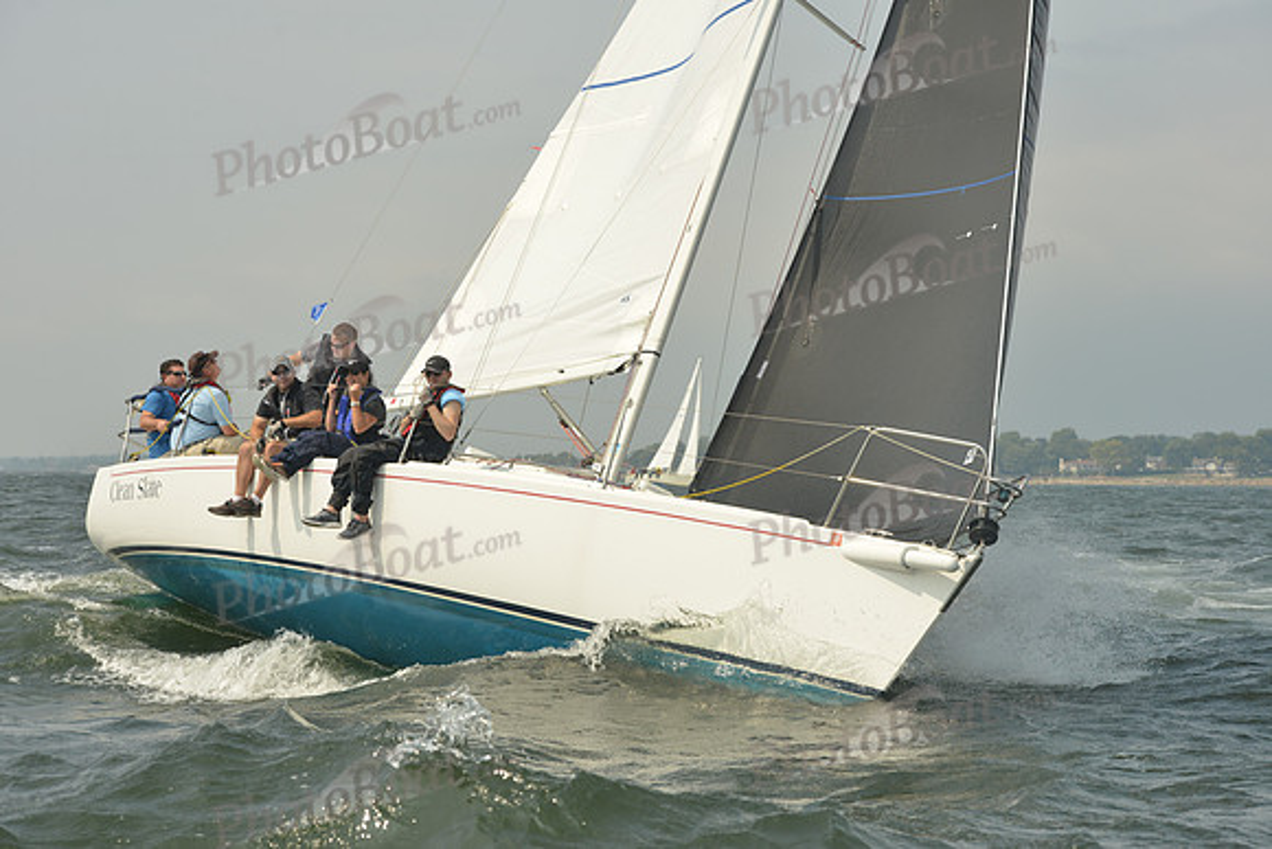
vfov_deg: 16.1
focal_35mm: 85
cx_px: 636
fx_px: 3004
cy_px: 424
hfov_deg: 23.9
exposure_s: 1/1250
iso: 320
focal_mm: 85
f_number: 9
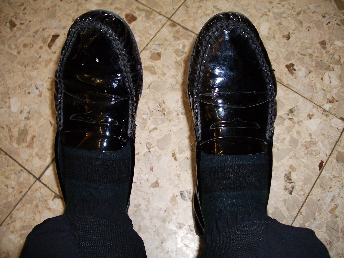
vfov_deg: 40.7
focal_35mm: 35
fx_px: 348
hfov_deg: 52.6
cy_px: 129
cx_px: 172
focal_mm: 5.8
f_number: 2.6
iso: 200
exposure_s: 1/60
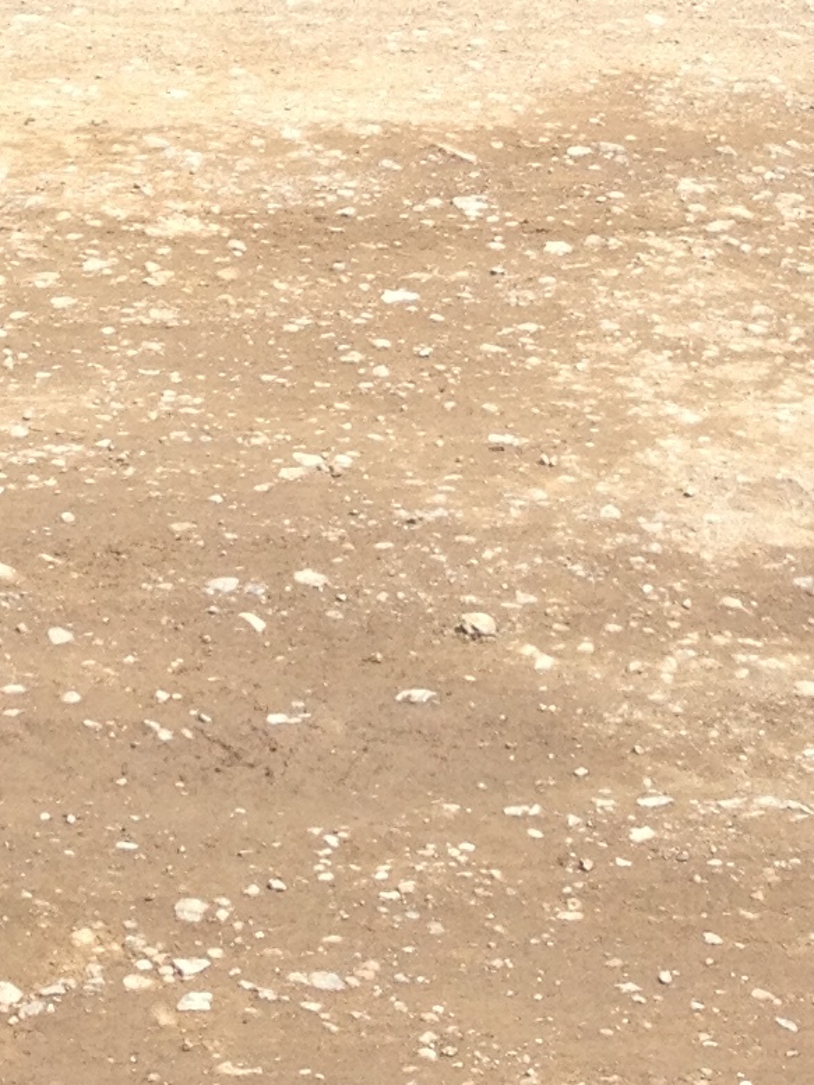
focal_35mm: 147
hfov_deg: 9.9
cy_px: -1060
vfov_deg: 12.0
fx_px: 4608
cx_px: -170
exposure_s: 1/613
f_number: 2.4
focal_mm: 4.28
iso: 50
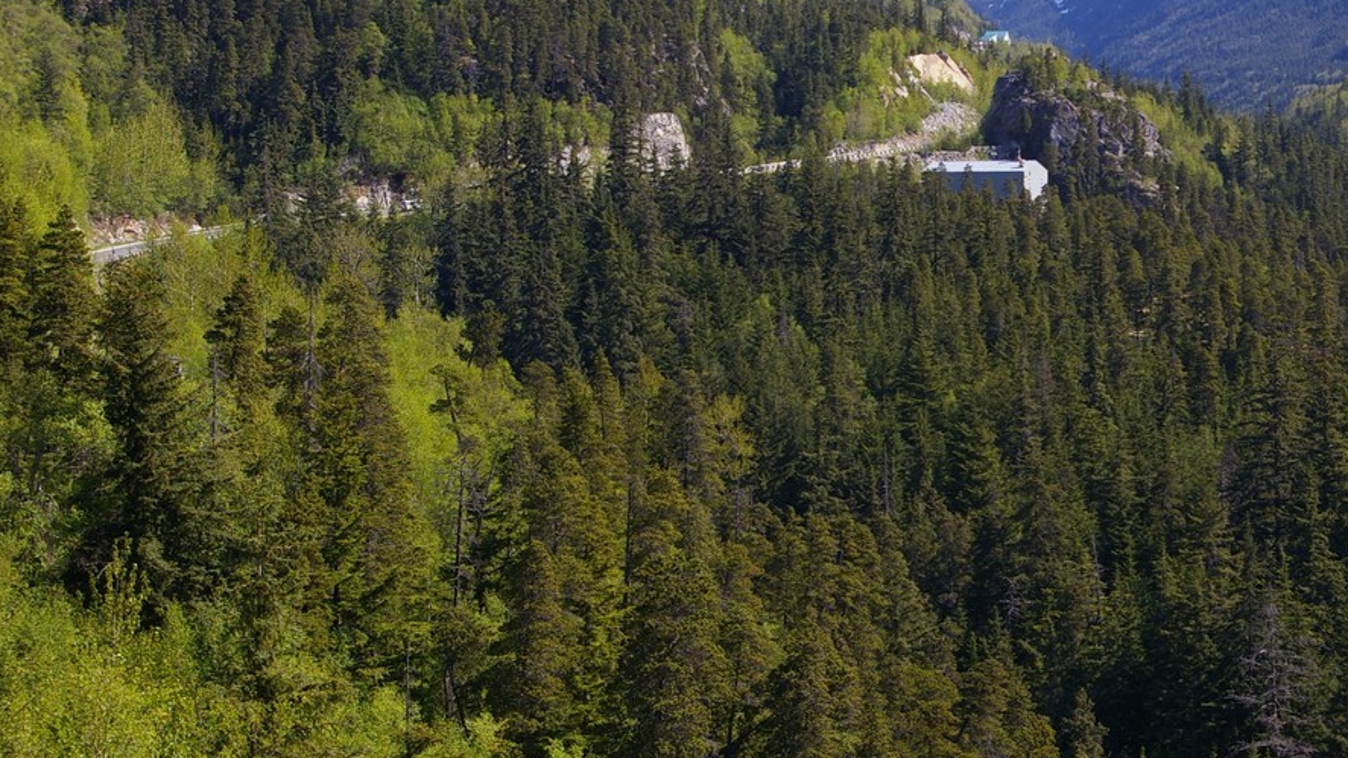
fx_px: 3110
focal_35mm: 87
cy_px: 178
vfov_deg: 13.8
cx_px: 972
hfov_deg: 24.3
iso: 200
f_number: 9.5
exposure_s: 1/250
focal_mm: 38
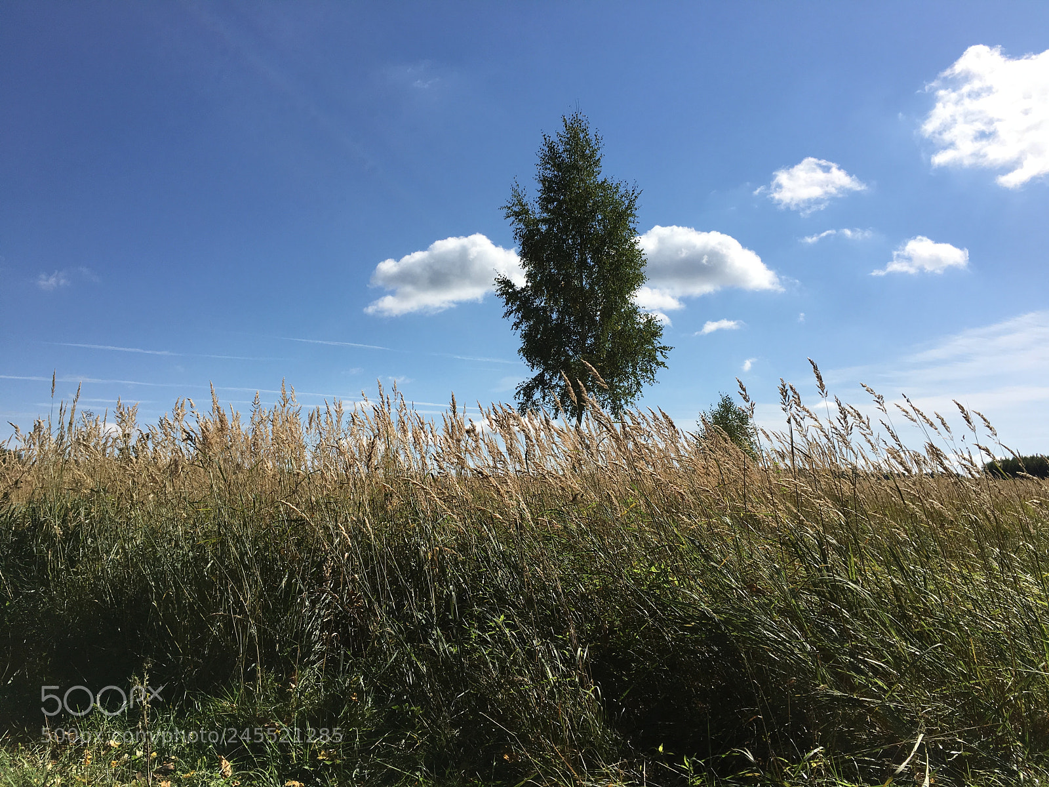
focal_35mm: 29
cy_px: 394
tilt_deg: +7.3
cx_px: 524
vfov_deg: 48.2
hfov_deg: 61.7
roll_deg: +1.7
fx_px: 879
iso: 25
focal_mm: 4.15
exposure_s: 1/2959
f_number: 2.2
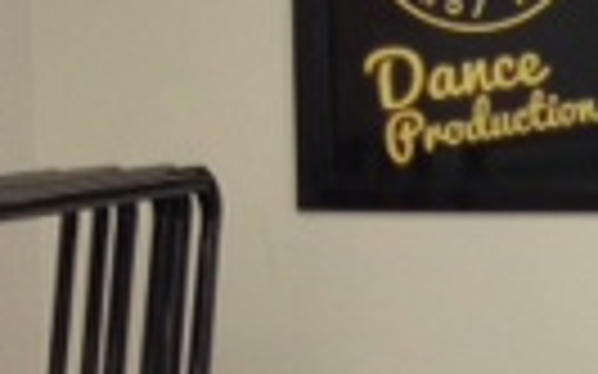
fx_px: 2916
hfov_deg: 10.3
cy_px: 207
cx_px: 1371
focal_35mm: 179
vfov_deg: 7.3
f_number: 2.4
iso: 100
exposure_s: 1/20
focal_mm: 4.28
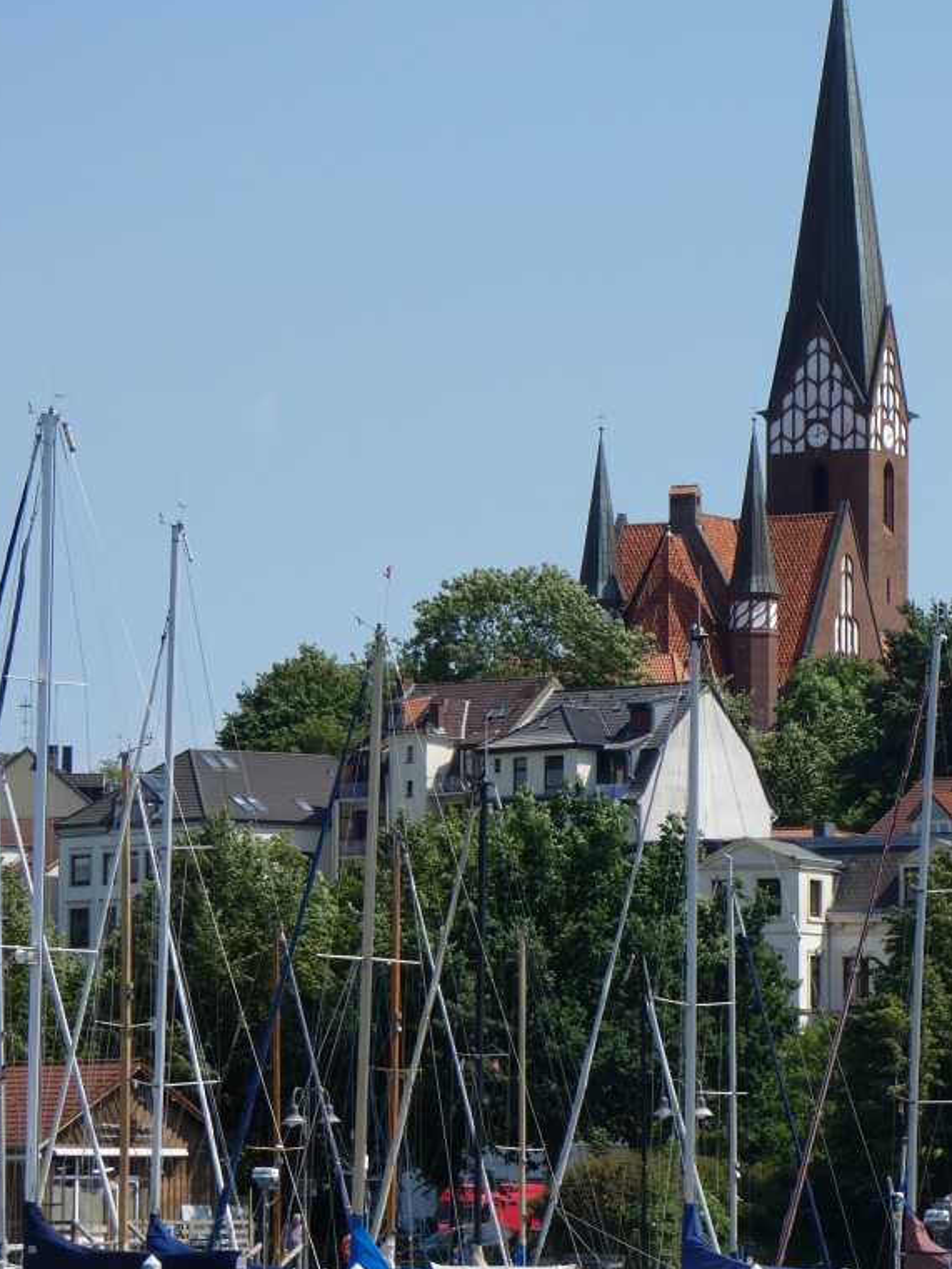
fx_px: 6892
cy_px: 616
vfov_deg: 10.5
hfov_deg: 7.9
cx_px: 597
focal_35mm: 188
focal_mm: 24.7
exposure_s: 1/400
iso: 80
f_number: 5.3
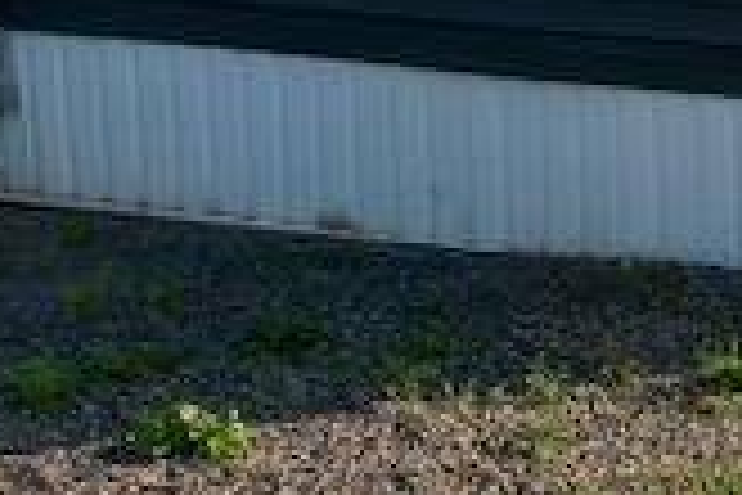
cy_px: -189
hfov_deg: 11.3
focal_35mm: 171
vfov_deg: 7.9
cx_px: 1264
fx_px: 3524
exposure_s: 1/1250
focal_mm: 8.38
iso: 100
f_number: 2.8
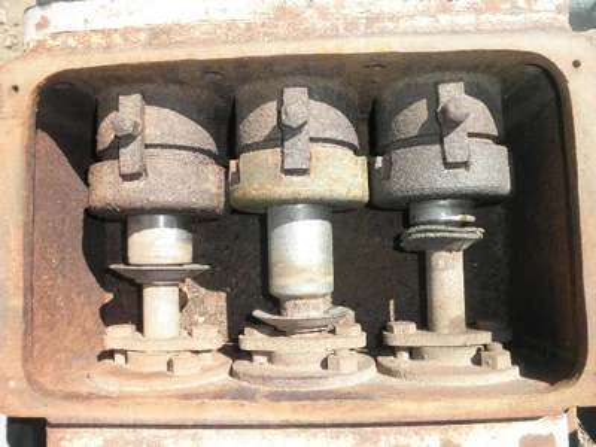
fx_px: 482
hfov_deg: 63.4
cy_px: 224
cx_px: 298
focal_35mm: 28
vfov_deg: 49.7
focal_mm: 5
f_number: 3
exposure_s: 1/500
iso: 64
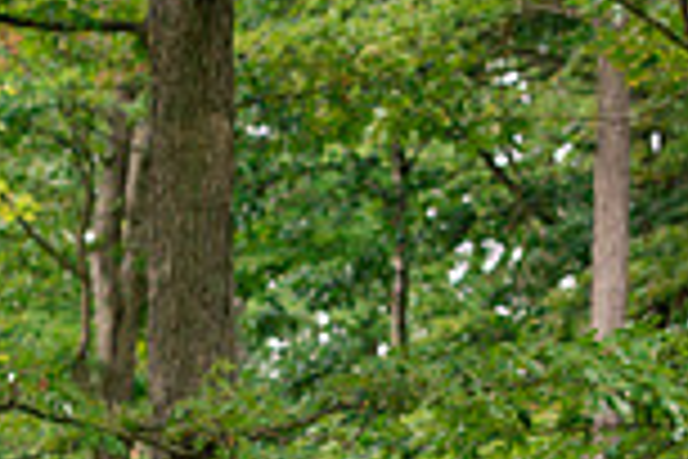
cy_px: 711
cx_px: 301
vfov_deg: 4.6
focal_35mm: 296
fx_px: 5656
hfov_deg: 7.0
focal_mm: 70
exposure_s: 1/250
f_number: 4.5
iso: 1000
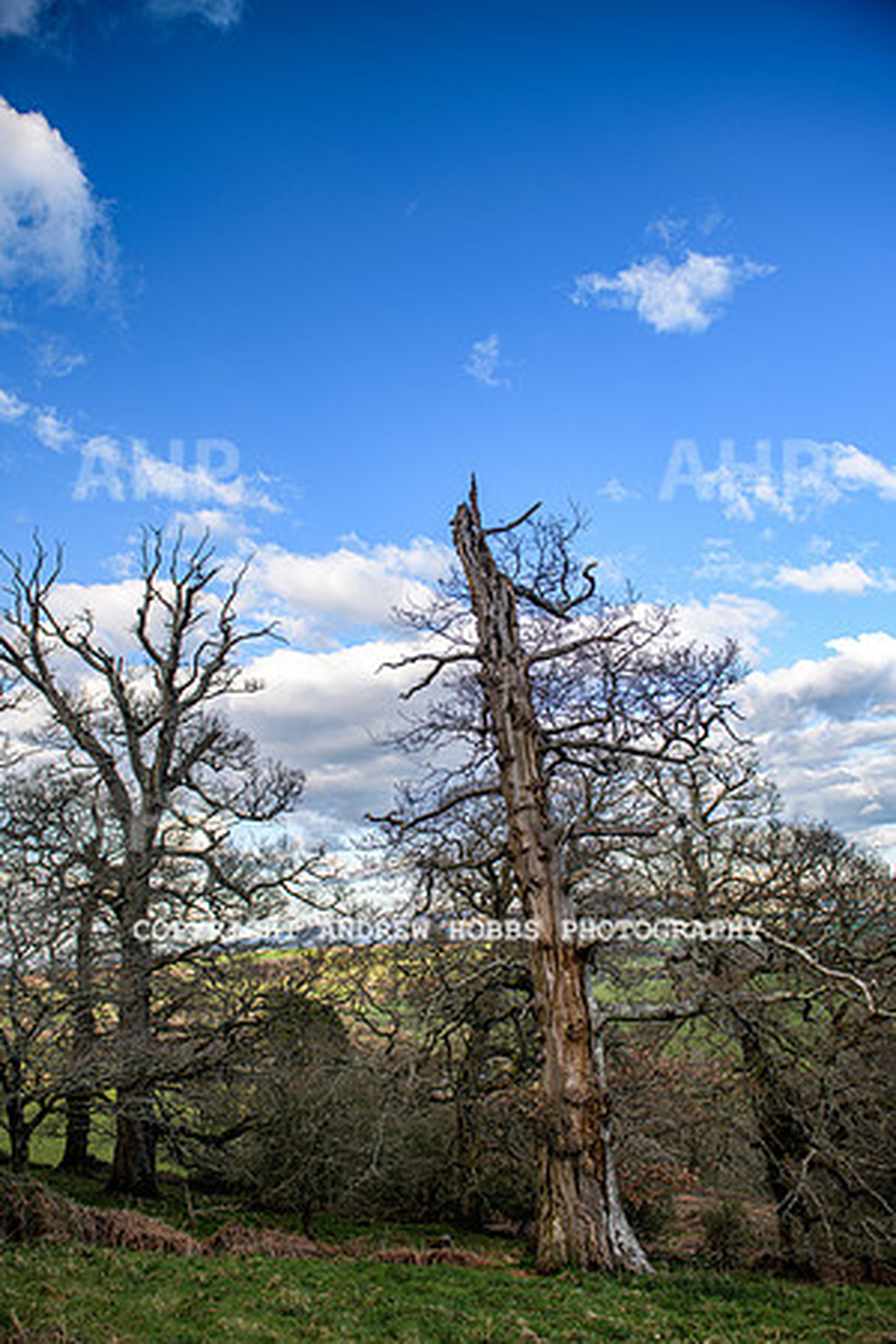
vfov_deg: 73.7
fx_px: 896
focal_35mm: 24
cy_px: 672
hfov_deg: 53.1
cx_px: 448
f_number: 5
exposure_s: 1/200
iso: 125
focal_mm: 24
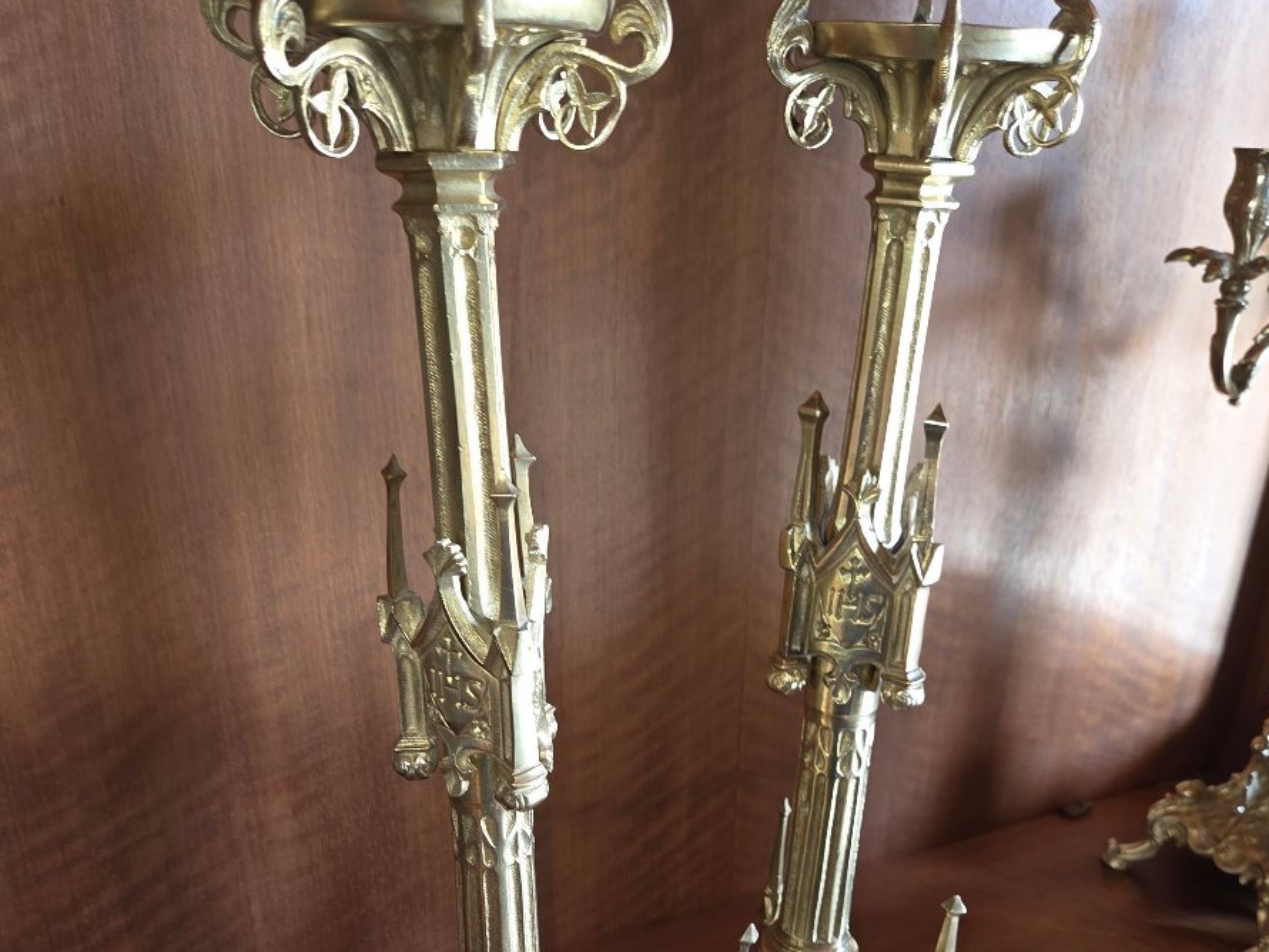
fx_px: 1137
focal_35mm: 31
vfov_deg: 43.6
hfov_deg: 58.3
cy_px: 745
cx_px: 640
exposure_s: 1/24
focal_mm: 5.4
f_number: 1.8
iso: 500
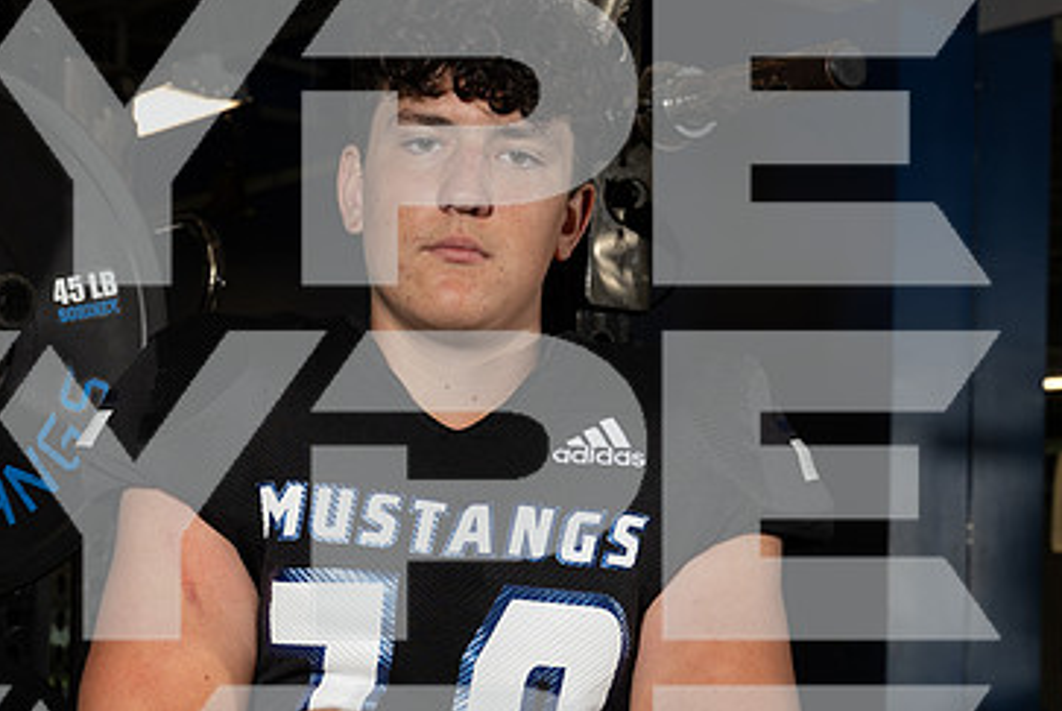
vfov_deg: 18.2
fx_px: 2215
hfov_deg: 26.6
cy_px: 487
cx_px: 255
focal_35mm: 75
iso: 800
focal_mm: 47
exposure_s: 1/250
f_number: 8
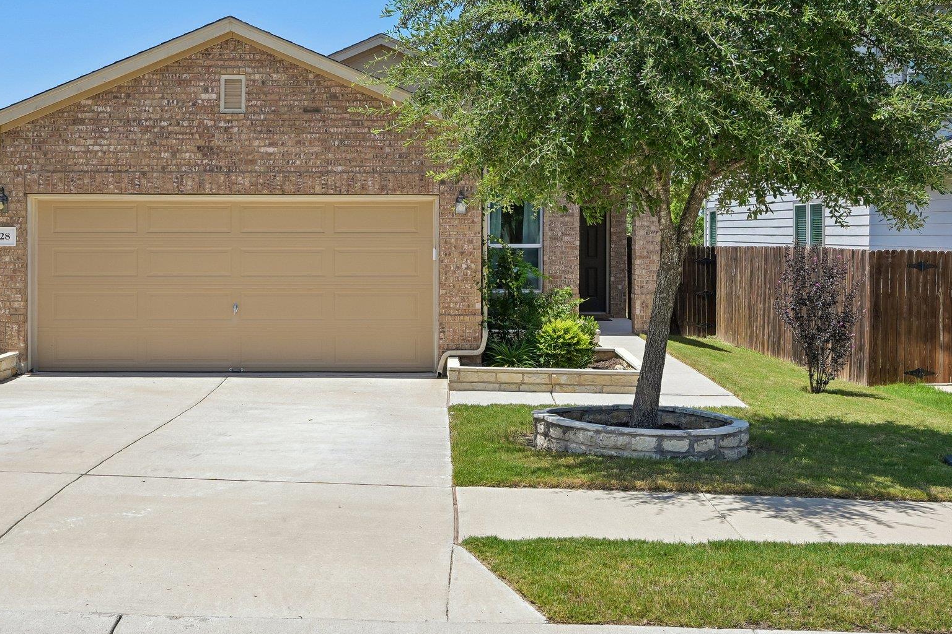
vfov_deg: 28.0
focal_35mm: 48
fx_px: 1269
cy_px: 233
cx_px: 441
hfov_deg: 41.1
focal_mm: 24
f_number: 6.7
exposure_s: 1/350
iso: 100
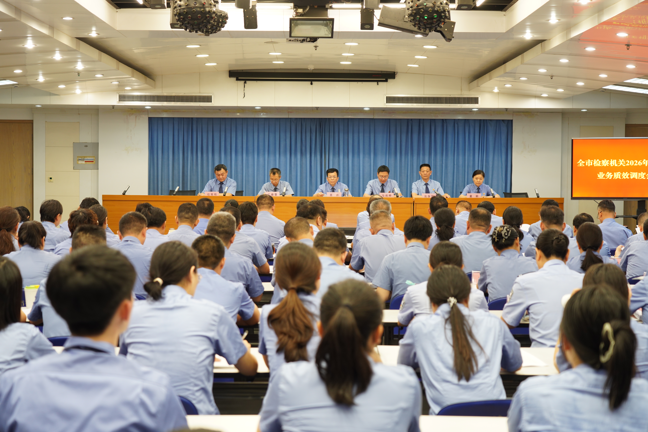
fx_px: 1026
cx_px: 324
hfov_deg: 35.1
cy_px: 216
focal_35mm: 57
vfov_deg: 23.8
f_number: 4.5
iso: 640
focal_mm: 57
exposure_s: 1/25
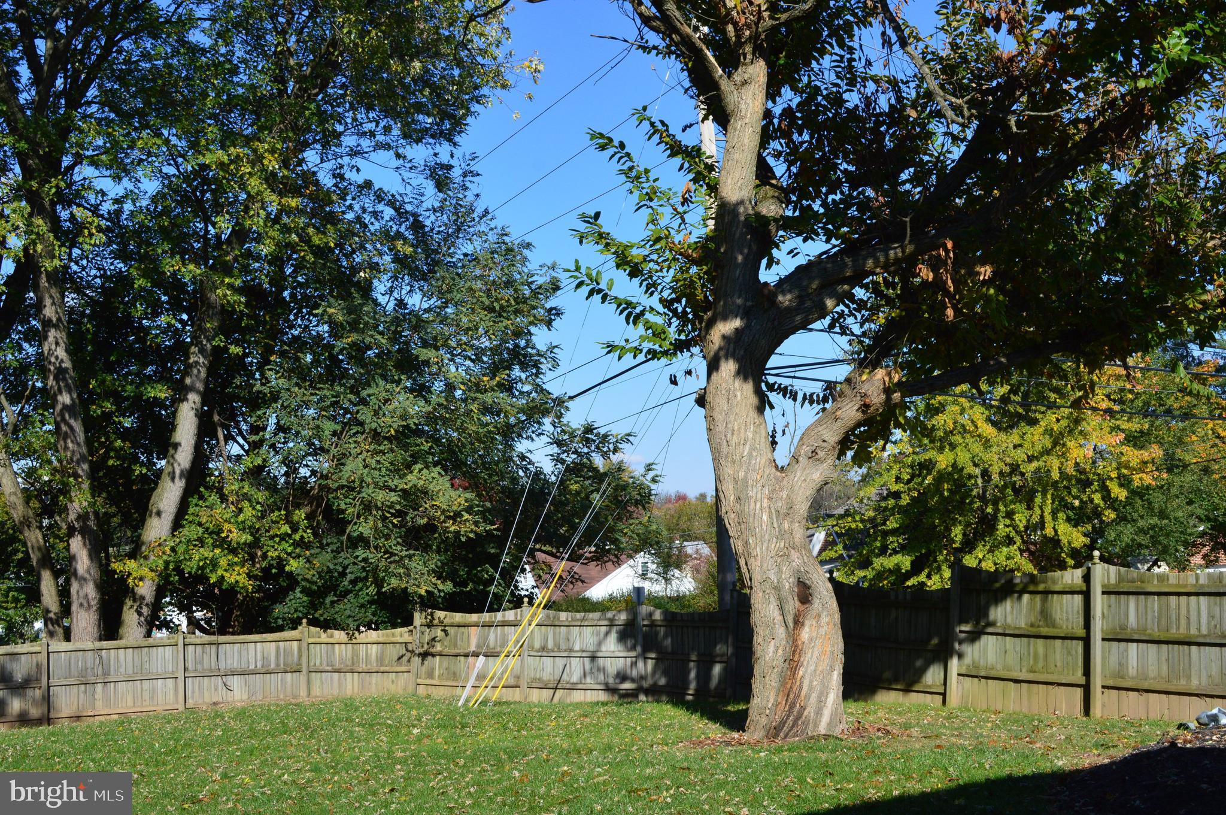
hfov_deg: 45.0
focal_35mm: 44
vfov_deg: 30.8
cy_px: 408
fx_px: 1480
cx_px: 613
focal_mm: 29
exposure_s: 1/400
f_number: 11
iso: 400
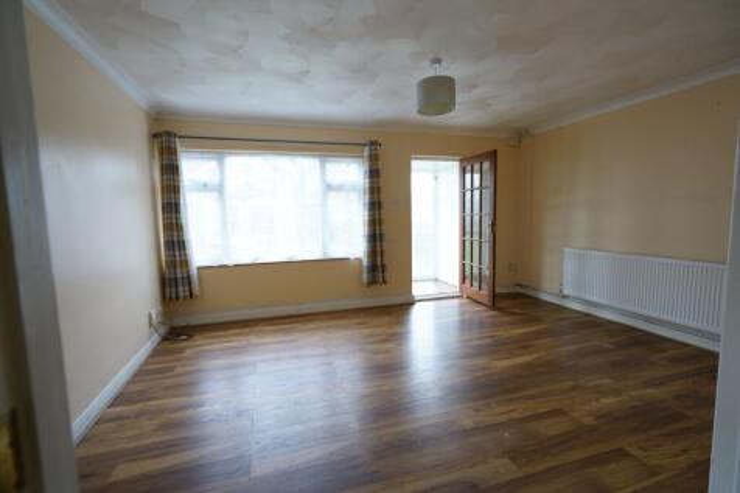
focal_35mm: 16
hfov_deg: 96.8
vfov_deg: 73.7
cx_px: 370
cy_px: 246
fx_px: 329
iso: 500
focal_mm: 16
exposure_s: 1/10
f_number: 5
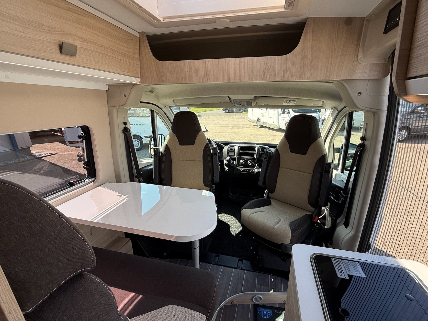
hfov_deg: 94.4
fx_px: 198
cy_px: 168
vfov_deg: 78.1
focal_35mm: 16
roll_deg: +0.5
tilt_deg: -17.6
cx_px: 225
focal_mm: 2.22
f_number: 2.2
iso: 64
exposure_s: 1/288
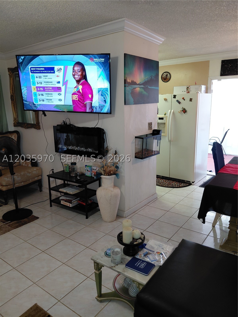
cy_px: 158
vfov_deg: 69.4
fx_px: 229
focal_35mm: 25
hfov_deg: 54.9
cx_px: 119
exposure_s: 1/60
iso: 250
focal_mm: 4.69
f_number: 1.8
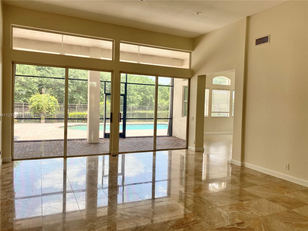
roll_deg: -2.1
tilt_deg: -3.0
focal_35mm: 26
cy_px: 116
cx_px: 154
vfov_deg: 53.1
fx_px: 231
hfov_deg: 67.3
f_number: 1.8
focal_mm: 4.25
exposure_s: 1/262
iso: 32
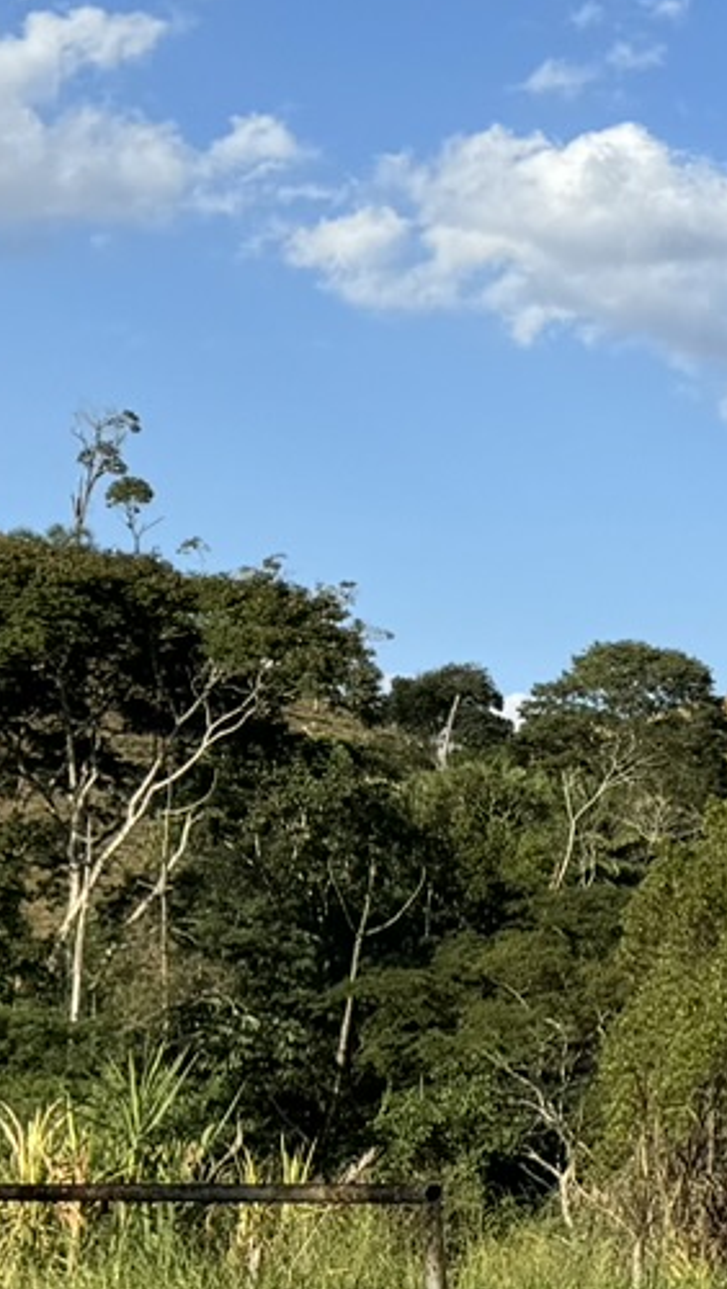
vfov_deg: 19.9
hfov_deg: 10.0
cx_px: 1740
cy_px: 495
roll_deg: -1.0
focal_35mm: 107
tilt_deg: +11.2
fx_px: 3660
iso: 80
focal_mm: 6.76
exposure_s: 1/4310
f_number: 1.78
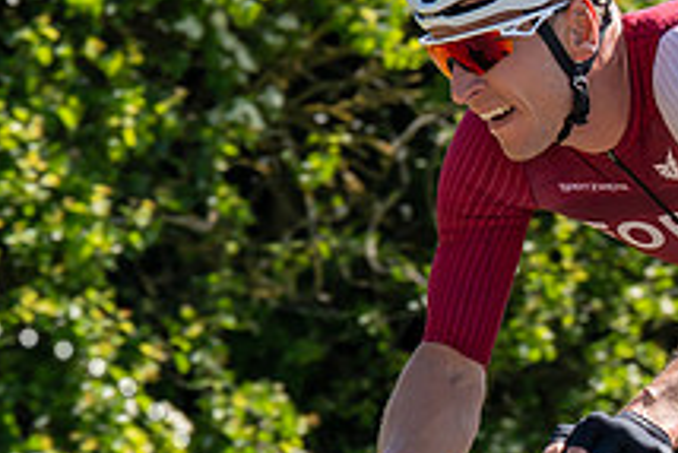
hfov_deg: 3.6
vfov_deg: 2.4
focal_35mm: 578
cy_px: 113
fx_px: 10893
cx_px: 408
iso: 200
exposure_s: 1/1000
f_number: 5.6
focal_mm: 112
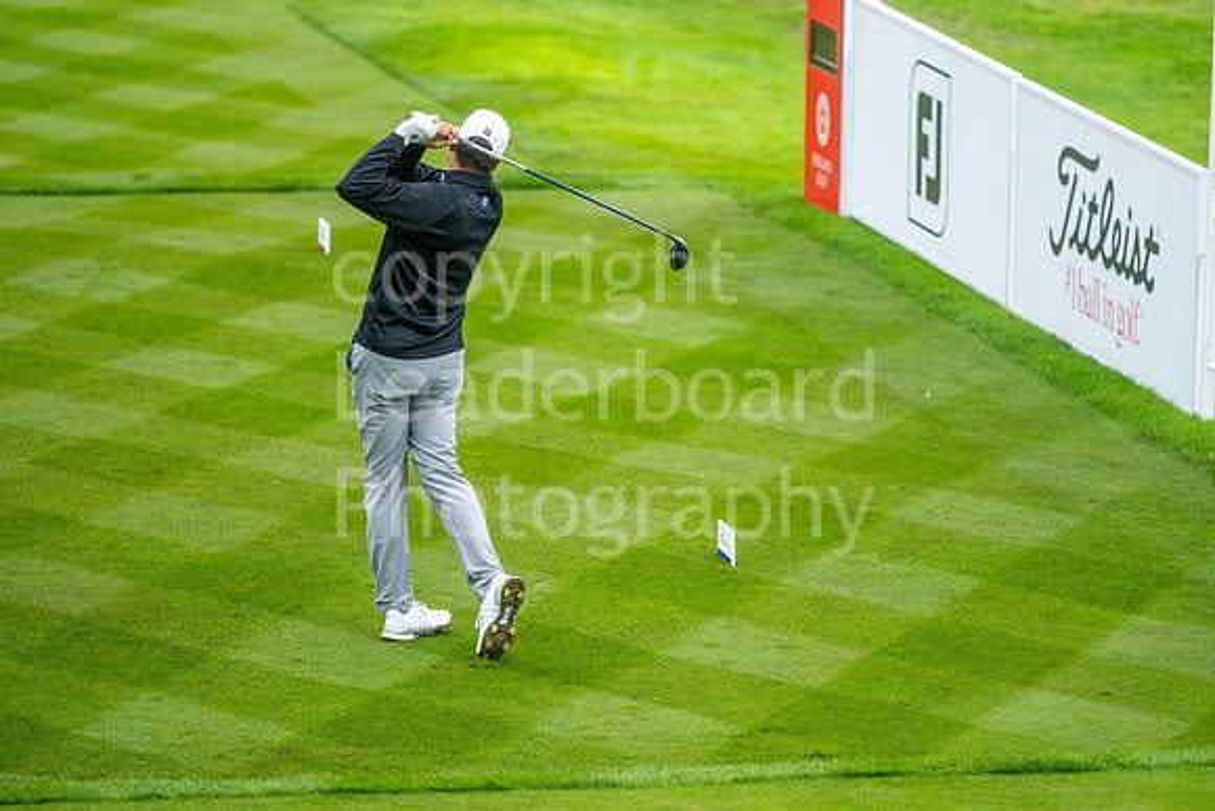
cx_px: 608
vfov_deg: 4.6
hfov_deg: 6.9
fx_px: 10127
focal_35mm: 300
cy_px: 406
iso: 1000
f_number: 4.5
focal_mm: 300
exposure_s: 1/640
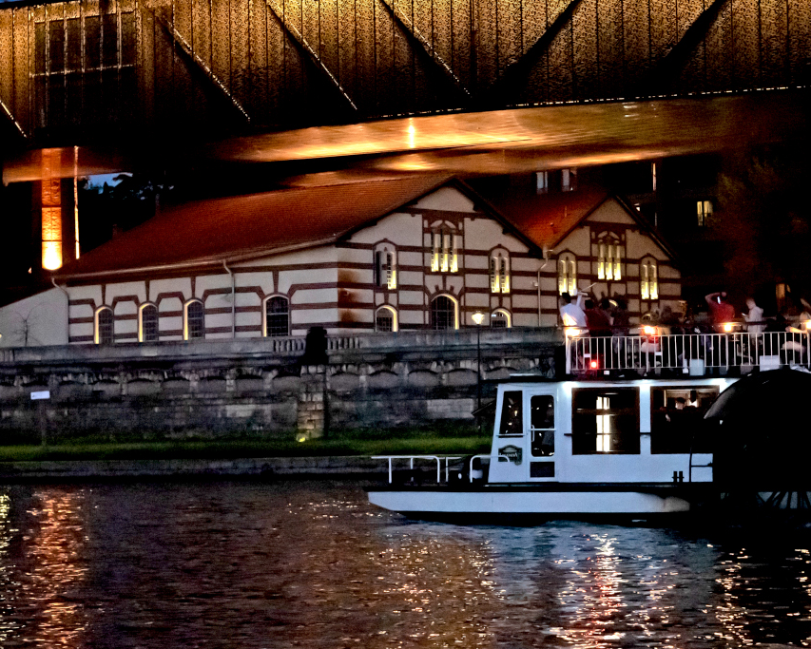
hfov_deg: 21.5
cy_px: 243
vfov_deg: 17.4
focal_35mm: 88
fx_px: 2113
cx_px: 649
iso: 6400
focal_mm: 50
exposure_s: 1/200
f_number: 4.5
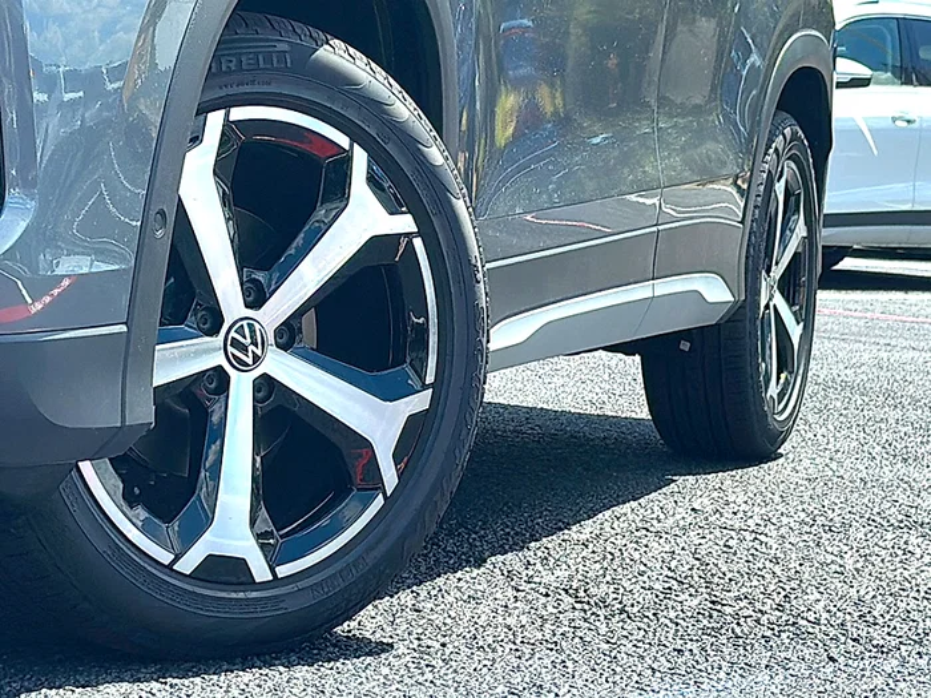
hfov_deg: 22.8
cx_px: 466
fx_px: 2313
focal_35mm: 86
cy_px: 349
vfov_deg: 17.2
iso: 80
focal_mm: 6.86
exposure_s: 1/2674
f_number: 1.78
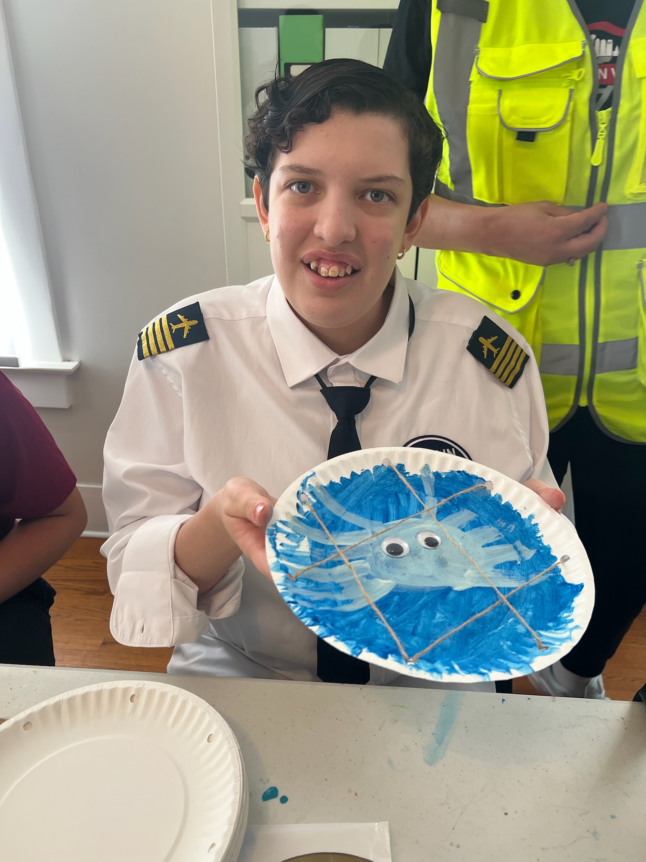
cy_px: 431
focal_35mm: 26
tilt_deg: -24.4
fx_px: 647
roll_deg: +0.3
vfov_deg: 67.3
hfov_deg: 53.1
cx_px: 323
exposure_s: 1/60
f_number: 1.5
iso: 64
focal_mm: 5.7
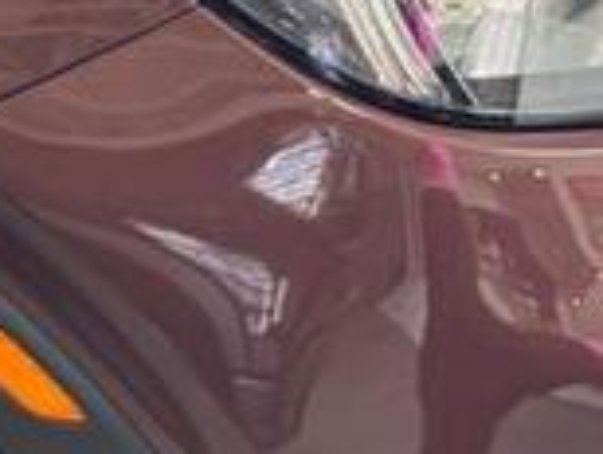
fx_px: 2739
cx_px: -70
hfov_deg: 12.3
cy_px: 524
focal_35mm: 157
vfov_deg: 9.4
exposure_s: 1/60
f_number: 1.78
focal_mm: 6.76
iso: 160
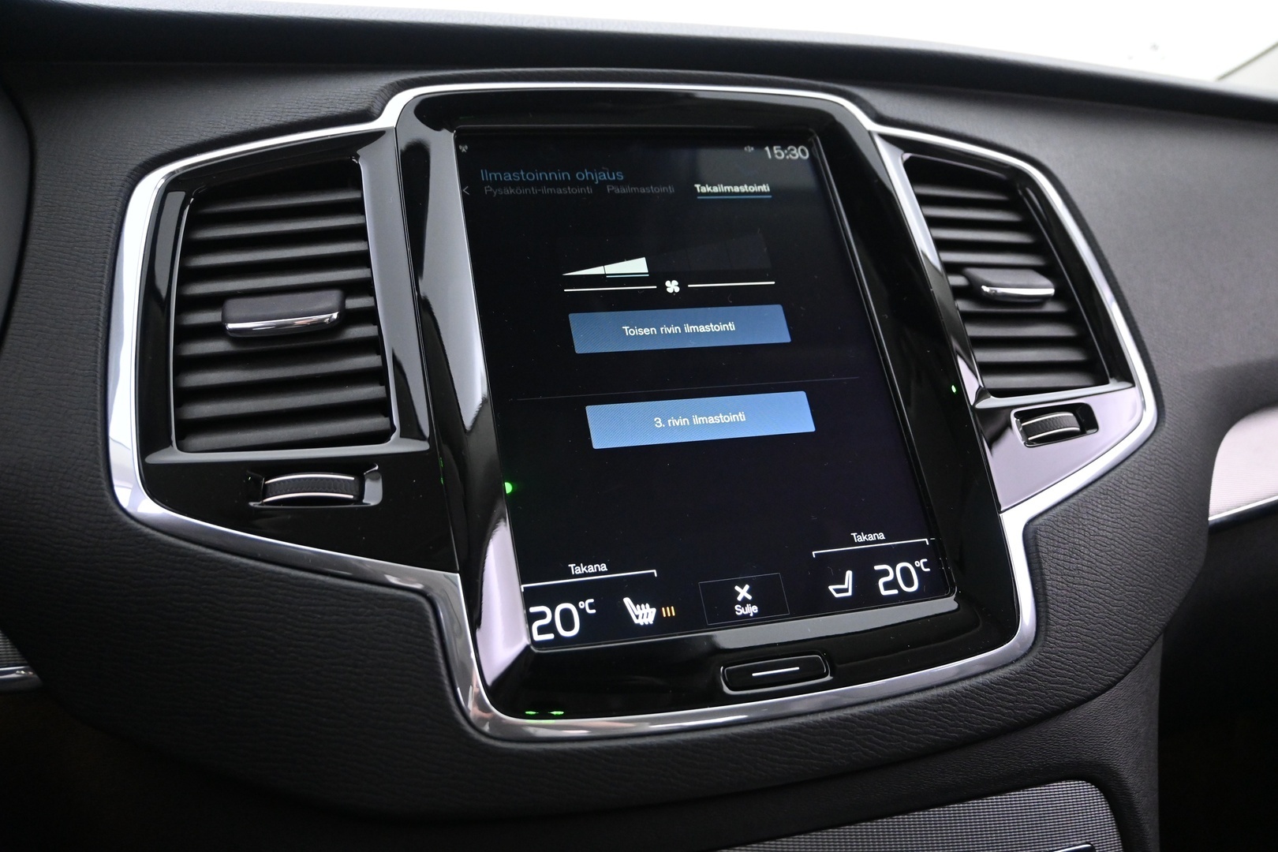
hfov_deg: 60.7
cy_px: 426
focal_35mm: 31
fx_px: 1092
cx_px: 639
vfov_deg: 42.6
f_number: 3.8
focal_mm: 20.5
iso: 3200
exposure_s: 1/25
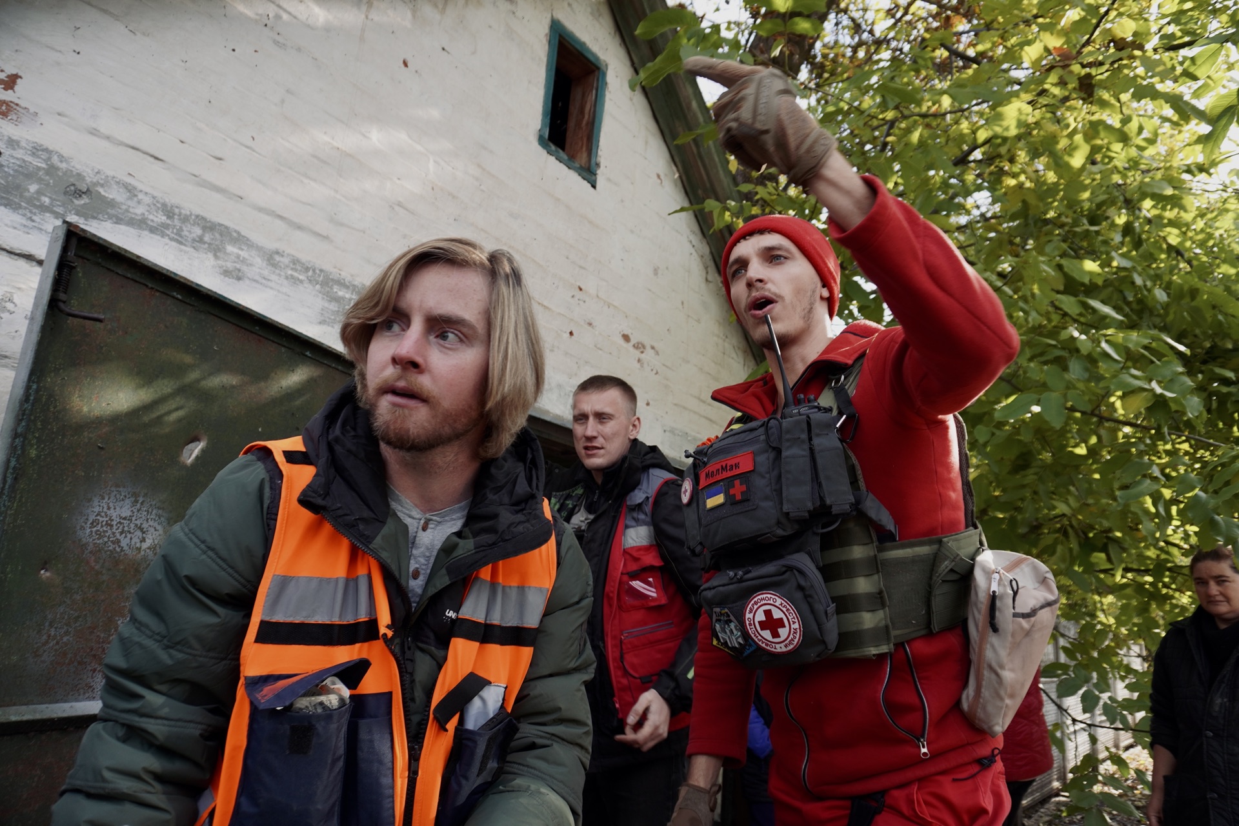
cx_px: 620
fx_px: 826
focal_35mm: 24
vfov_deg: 53.1
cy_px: 413
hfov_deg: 73.7
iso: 100
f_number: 4
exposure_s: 1/160
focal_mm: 16
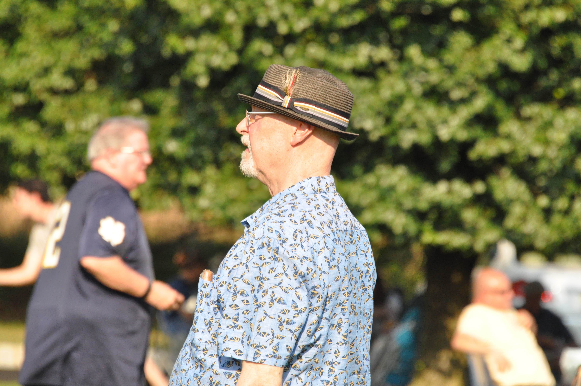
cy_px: 193
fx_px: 6045
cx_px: 290
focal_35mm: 375
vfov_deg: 3.7
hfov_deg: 5.5
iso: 1600
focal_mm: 250
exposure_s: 1/1000
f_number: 8
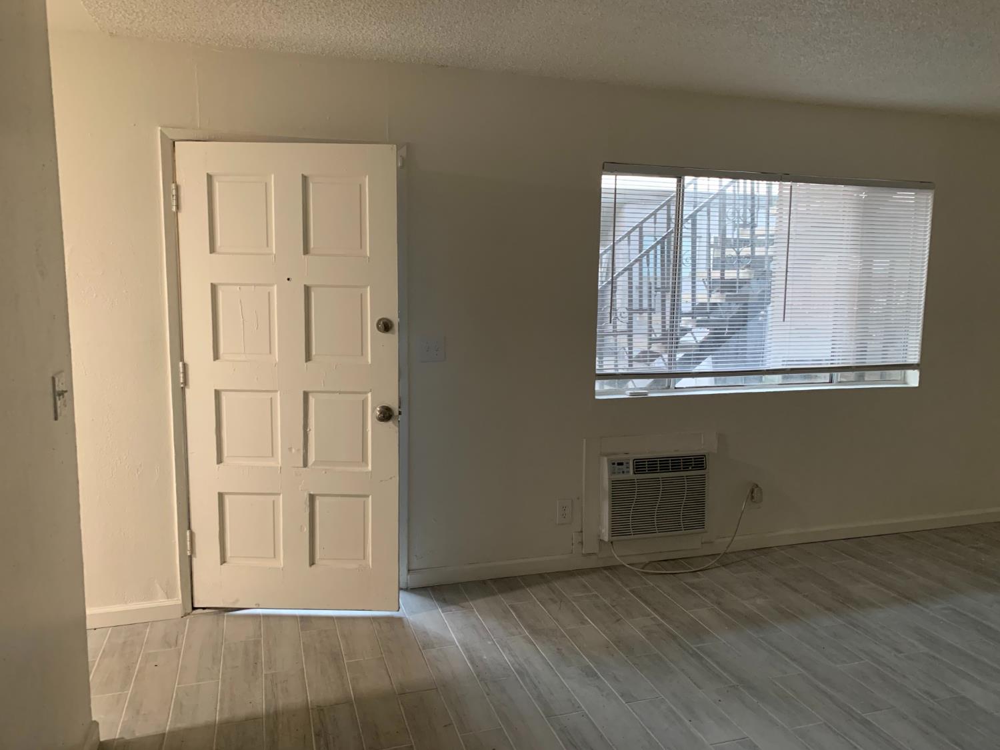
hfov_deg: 67.3
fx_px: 751
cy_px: 375
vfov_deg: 53.1
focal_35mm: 26
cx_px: 500
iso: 400
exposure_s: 1/43
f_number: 1.8
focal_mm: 4.25
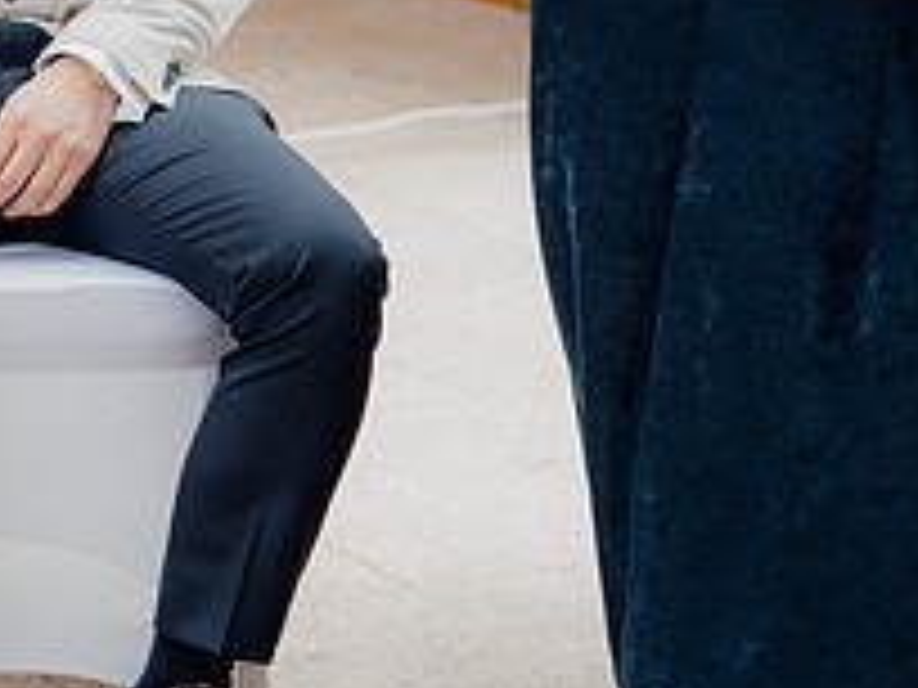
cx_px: -324
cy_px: -74
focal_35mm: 191
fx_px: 5065
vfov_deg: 7.7
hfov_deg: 10.1
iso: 125
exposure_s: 1/200
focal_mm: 70
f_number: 3.5
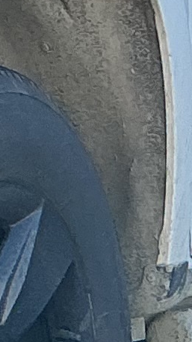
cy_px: 117
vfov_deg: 7.7
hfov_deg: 4.3
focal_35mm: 279
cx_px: -145
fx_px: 2526
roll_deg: -0.3
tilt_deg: -1.9
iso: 25
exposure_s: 1/419
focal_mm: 3
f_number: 1.8
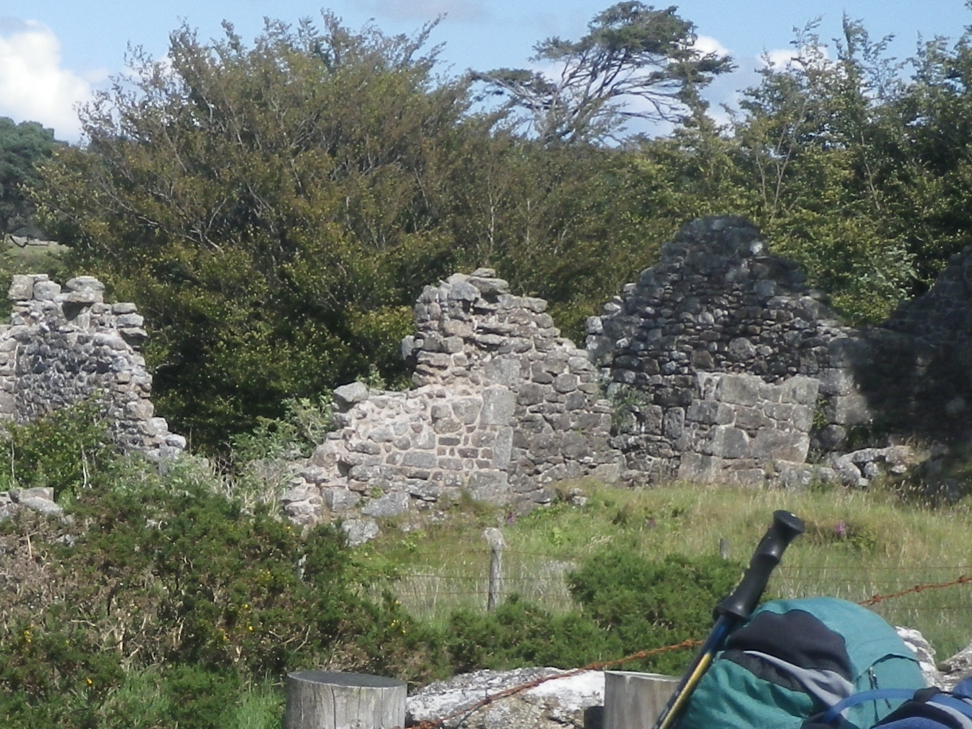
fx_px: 3510
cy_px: 844
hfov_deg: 15.6
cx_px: 115
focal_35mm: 125
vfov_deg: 11.6
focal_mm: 7.5
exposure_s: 1/400
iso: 80
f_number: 5
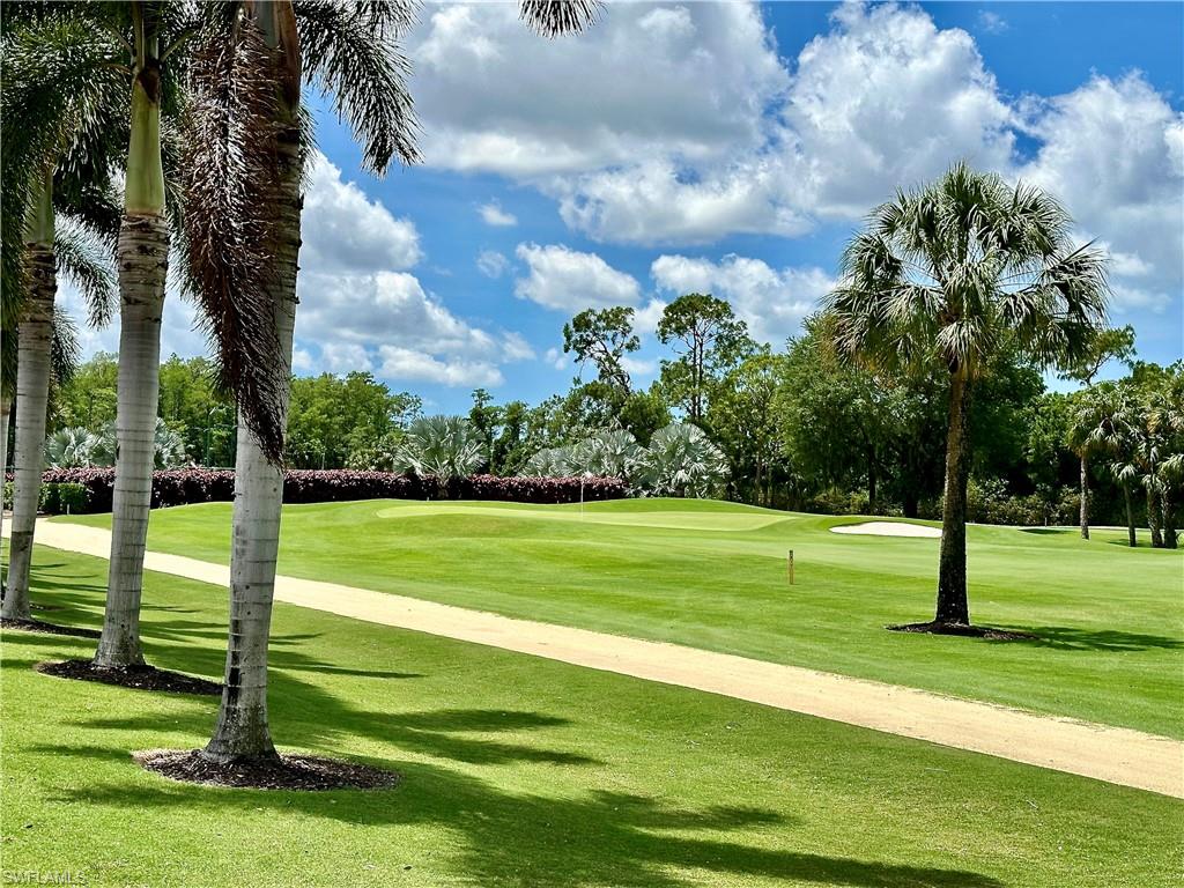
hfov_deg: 39.7
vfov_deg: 30.3
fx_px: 1642
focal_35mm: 48
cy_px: 444
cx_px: 592
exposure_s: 1/6623
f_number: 1.78
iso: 64
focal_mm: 6.86
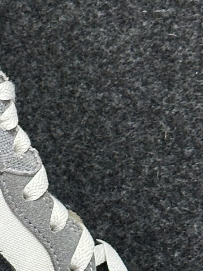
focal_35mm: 202
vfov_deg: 9.7
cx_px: -150
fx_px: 1579
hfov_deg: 7.2
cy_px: 257
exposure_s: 1/50
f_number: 1.78
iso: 200
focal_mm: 6.86
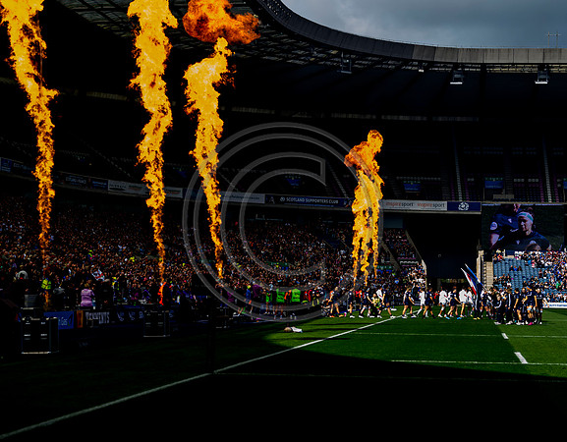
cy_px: 222
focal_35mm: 79
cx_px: 332
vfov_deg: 19.1
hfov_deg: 24.3
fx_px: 1313
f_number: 4
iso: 1000
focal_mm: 70
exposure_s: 1/3200
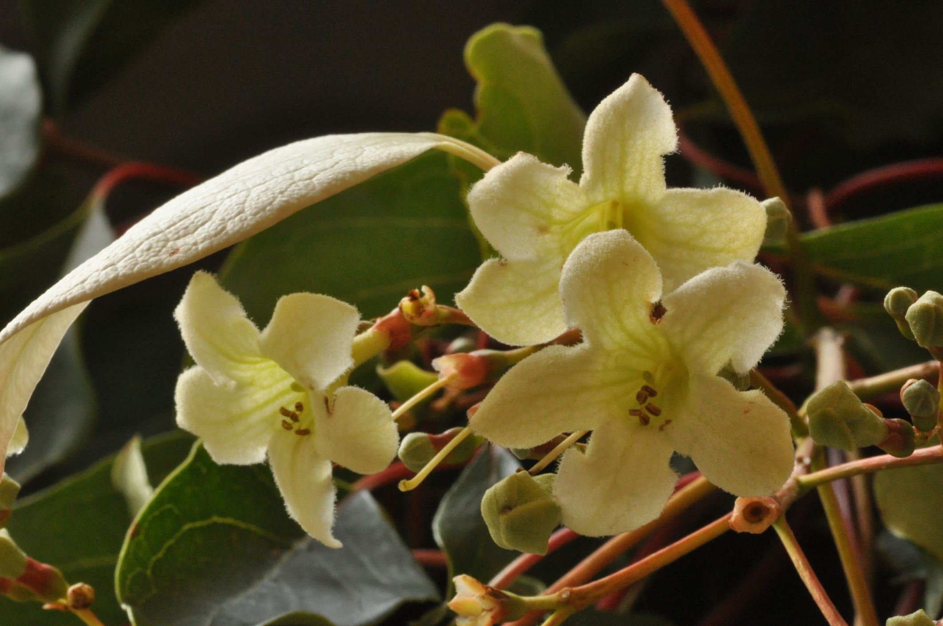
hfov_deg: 13.1
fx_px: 4120
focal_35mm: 158
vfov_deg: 8.7
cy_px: 313
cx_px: 472
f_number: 25
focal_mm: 105
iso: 1400
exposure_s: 1/13
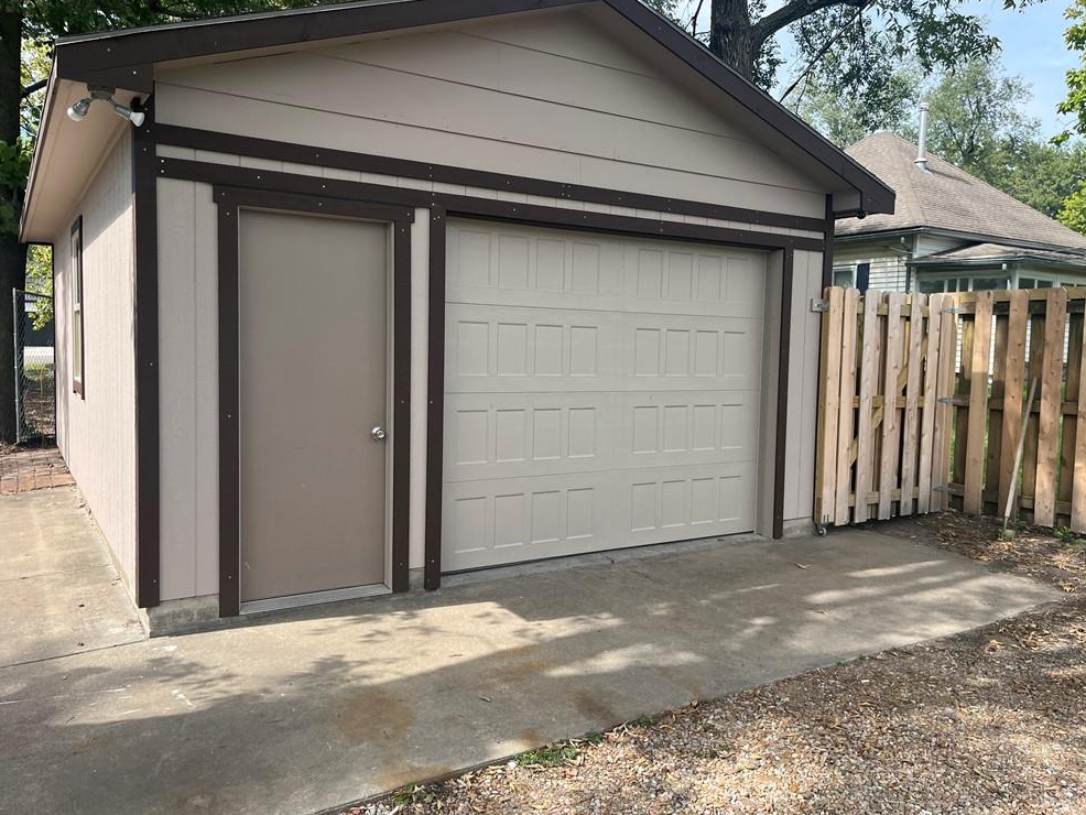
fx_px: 847
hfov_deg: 65.3
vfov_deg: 51.4
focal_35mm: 27
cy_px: 403
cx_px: 549
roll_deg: -0.3
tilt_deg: -4.3
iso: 50
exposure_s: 1/1372
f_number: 1.6
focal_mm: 5.1
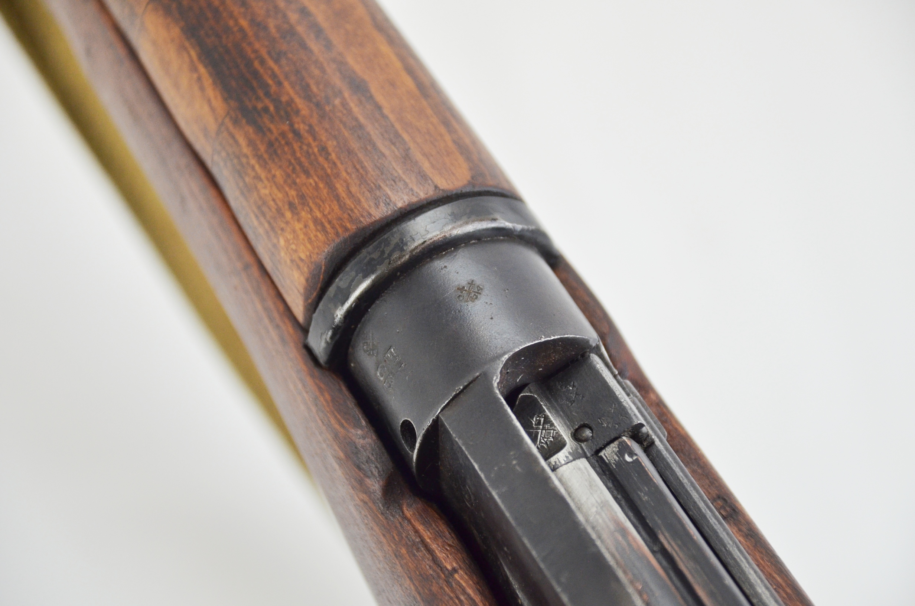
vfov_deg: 9.1
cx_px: 458
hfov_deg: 13.7
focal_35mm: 150
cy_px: 303
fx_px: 3805
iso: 800
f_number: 5.6
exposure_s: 1/200
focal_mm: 100
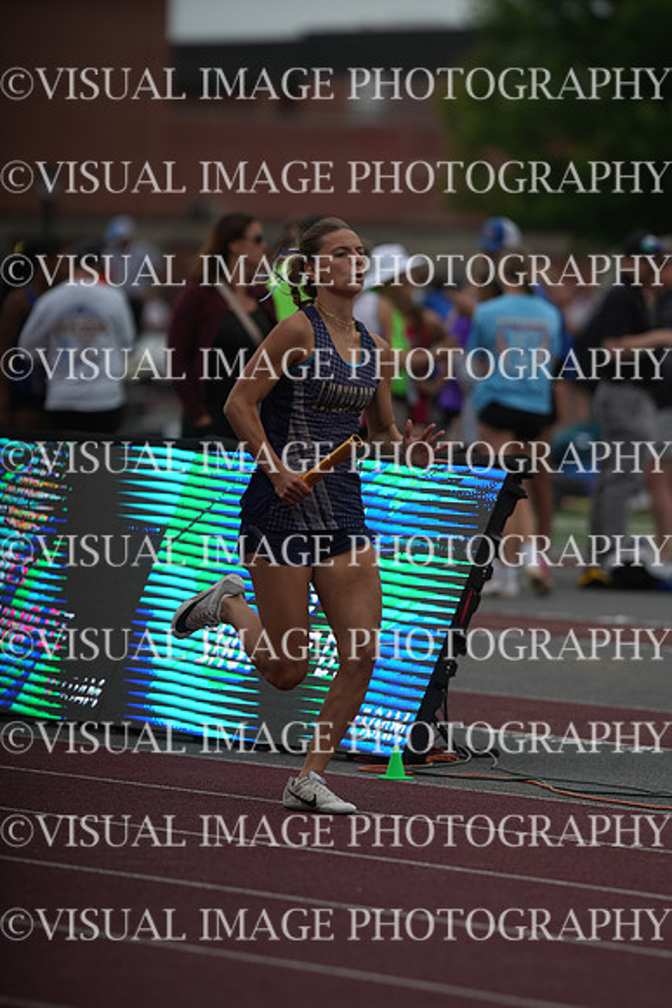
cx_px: 336
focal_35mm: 300
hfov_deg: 4.6
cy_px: 504
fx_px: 8394
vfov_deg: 6.9
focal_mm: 300
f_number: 4
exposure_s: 1/4000
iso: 400
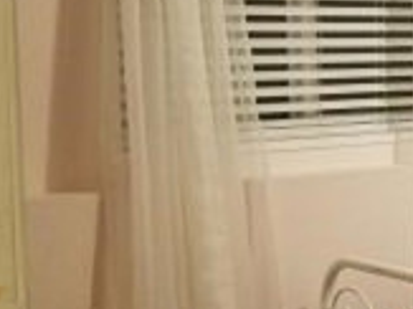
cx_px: 704
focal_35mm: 102
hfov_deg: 16.6
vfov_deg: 14.4
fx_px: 1216
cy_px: 84
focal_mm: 4.2
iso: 200
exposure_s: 1/17
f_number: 1.7
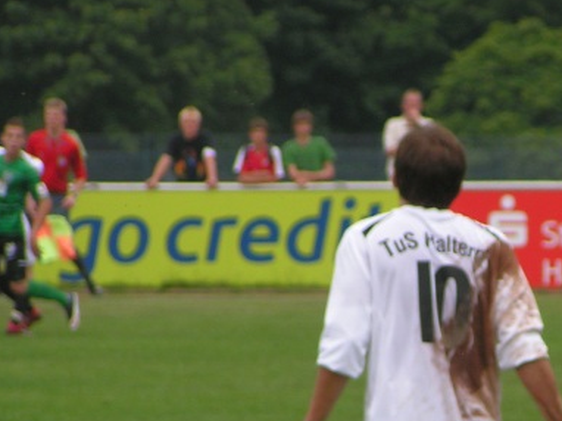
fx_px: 9216
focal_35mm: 568
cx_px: 503
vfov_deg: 2.6
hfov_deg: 3.5
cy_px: 334
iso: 50
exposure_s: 1/500
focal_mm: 41.4
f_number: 3.5
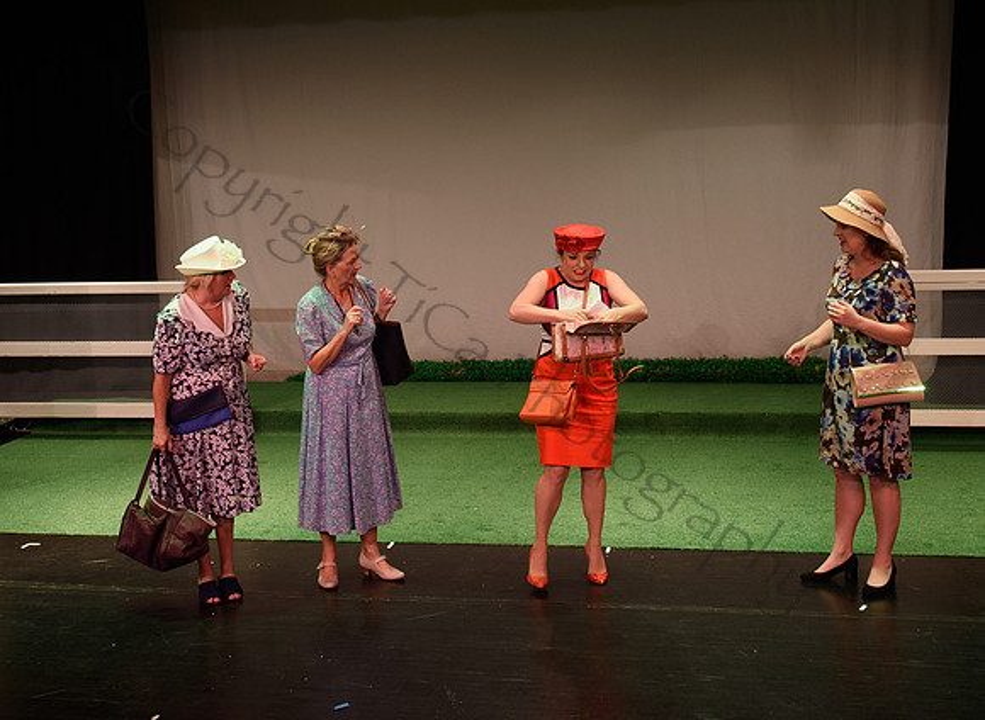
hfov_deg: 37.1
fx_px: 1464
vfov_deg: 27.4
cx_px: 448
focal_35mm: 52
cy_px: 226
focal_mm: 32
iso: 800
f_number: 4.5
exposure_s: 1/80
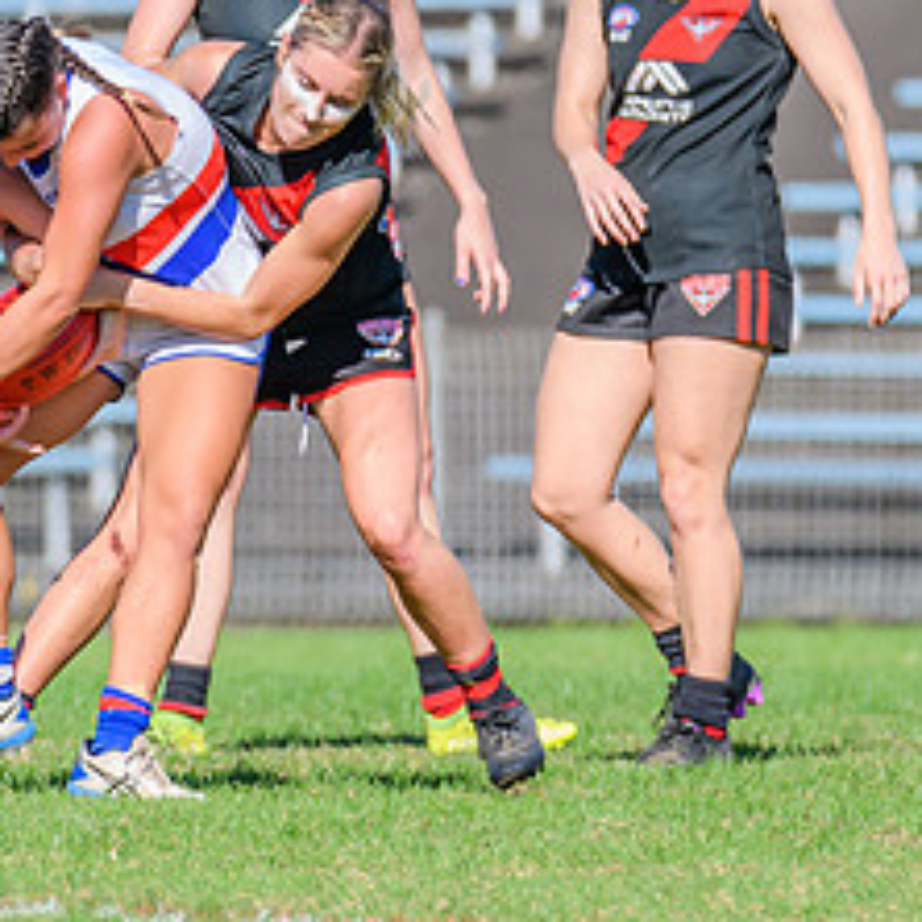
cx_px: 30
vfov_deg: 1.4
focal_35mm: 1290
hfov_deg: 1.4
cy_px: 346
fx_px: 38873
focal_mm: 400
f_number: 8
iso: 640
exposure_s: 1/1600
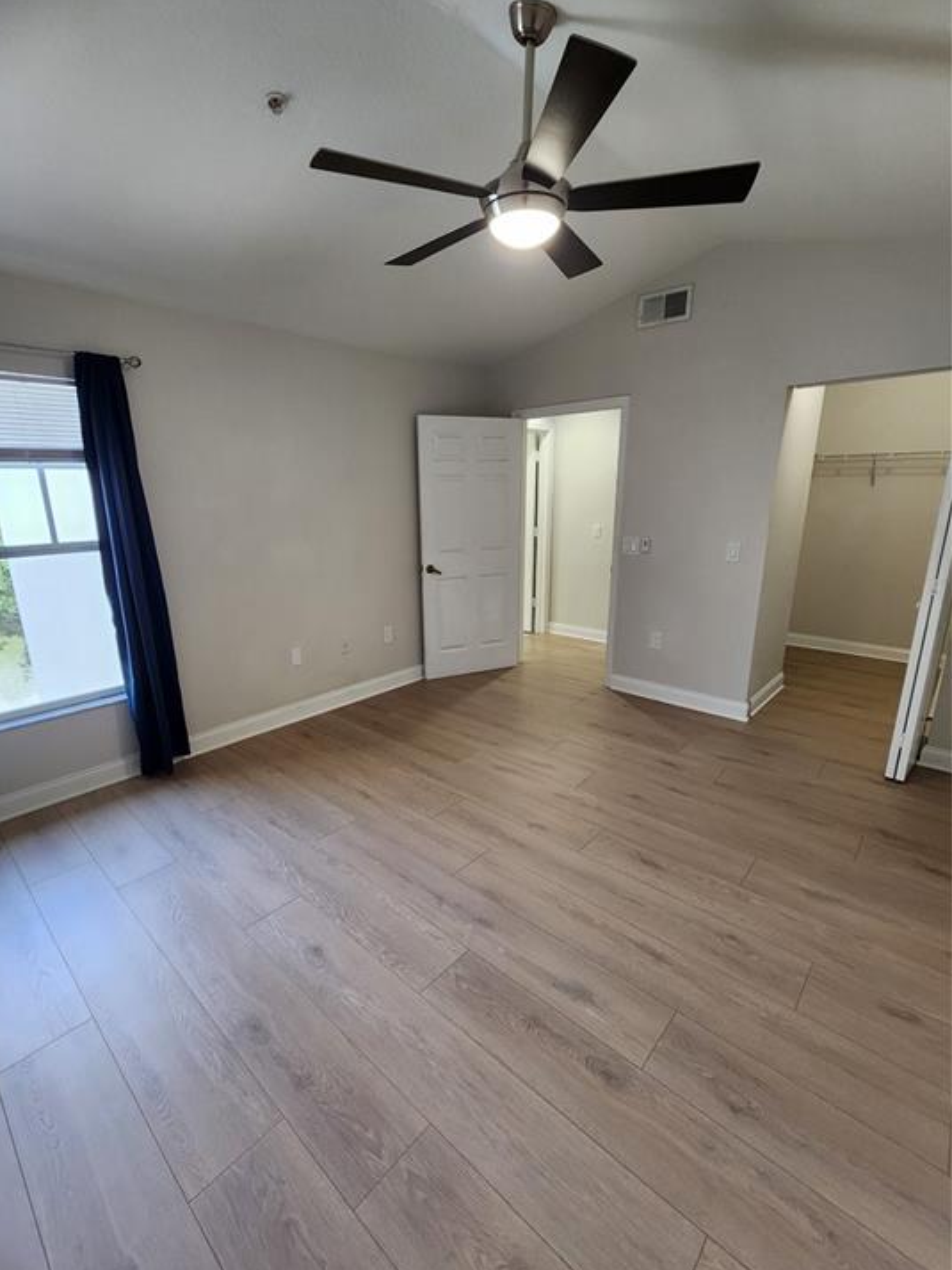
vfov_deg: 102.0
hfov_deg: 85.6
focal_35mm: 14
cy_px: 650
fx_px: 513
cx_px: 441
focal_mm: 2.2
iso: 250
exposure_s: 1/60
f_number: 2.2
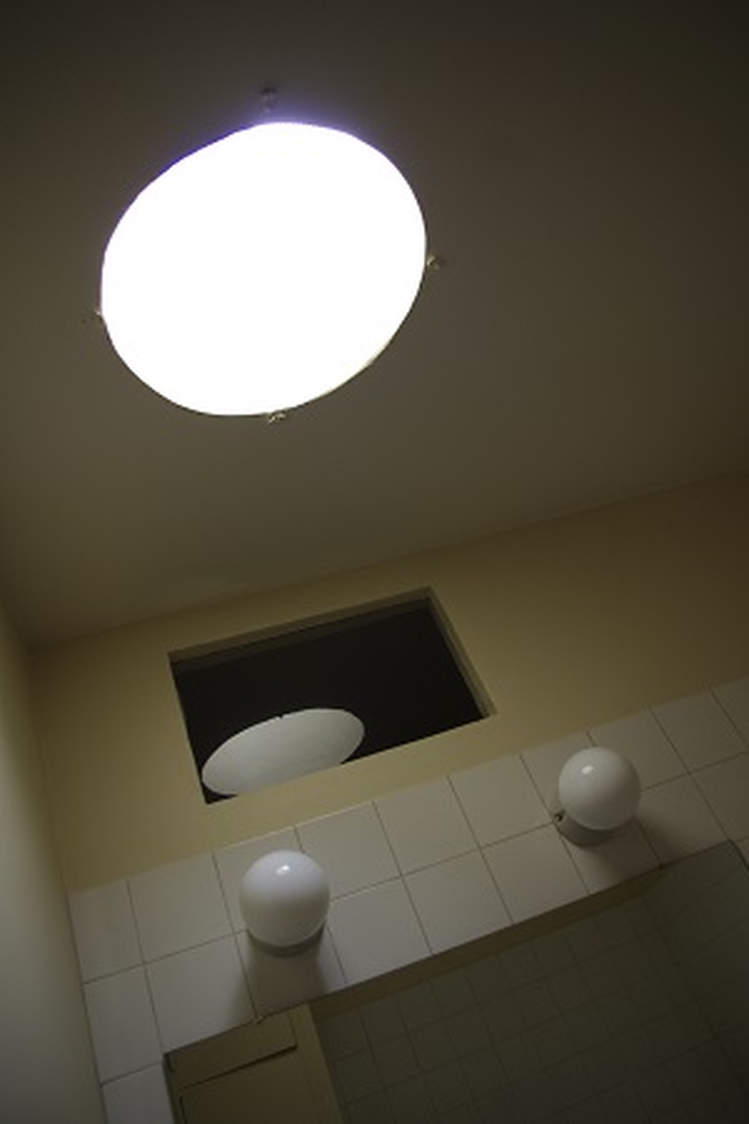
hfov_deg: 47.9
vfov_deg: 67.4
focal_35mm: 27
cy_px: 562
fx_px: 843
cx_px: 374
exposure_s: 1/80
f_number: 3.5
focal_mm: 18
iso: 200
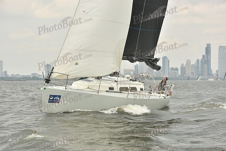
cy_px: 76
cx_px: 113
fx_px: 578
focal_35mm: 92
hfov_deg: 22.1
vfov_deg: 14.9
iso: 250
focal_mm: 92
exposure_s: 1/800
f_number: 7.1
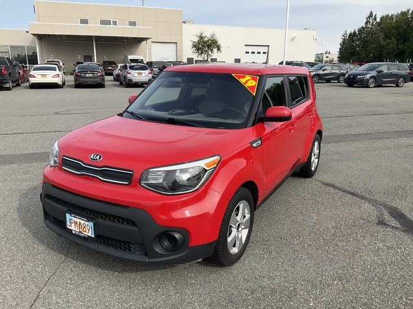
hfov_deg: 61.7
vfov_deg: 48.2
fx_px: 346
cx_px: 206
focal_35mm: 29
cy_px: 154
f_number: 1.8
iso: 25
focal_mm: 3
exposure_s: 1/1098
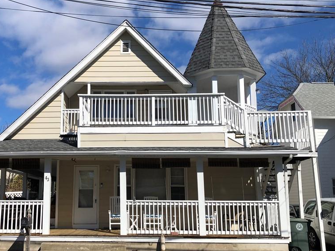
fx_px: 368
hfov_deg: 48.5
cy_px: 140
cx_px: 123
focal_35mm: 38
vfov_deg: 37.7
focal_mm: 3.99
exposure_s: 1/4425
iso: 25
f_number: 1.8
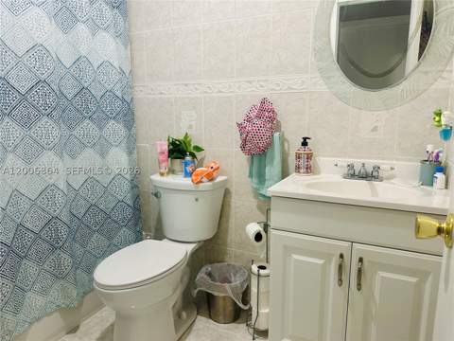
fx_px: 315
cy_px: 170
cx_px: 227
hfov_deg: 71.6
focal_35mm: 24
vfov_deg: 56.8
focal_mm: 6.86
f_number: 1.78
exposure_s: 1/60
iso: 200
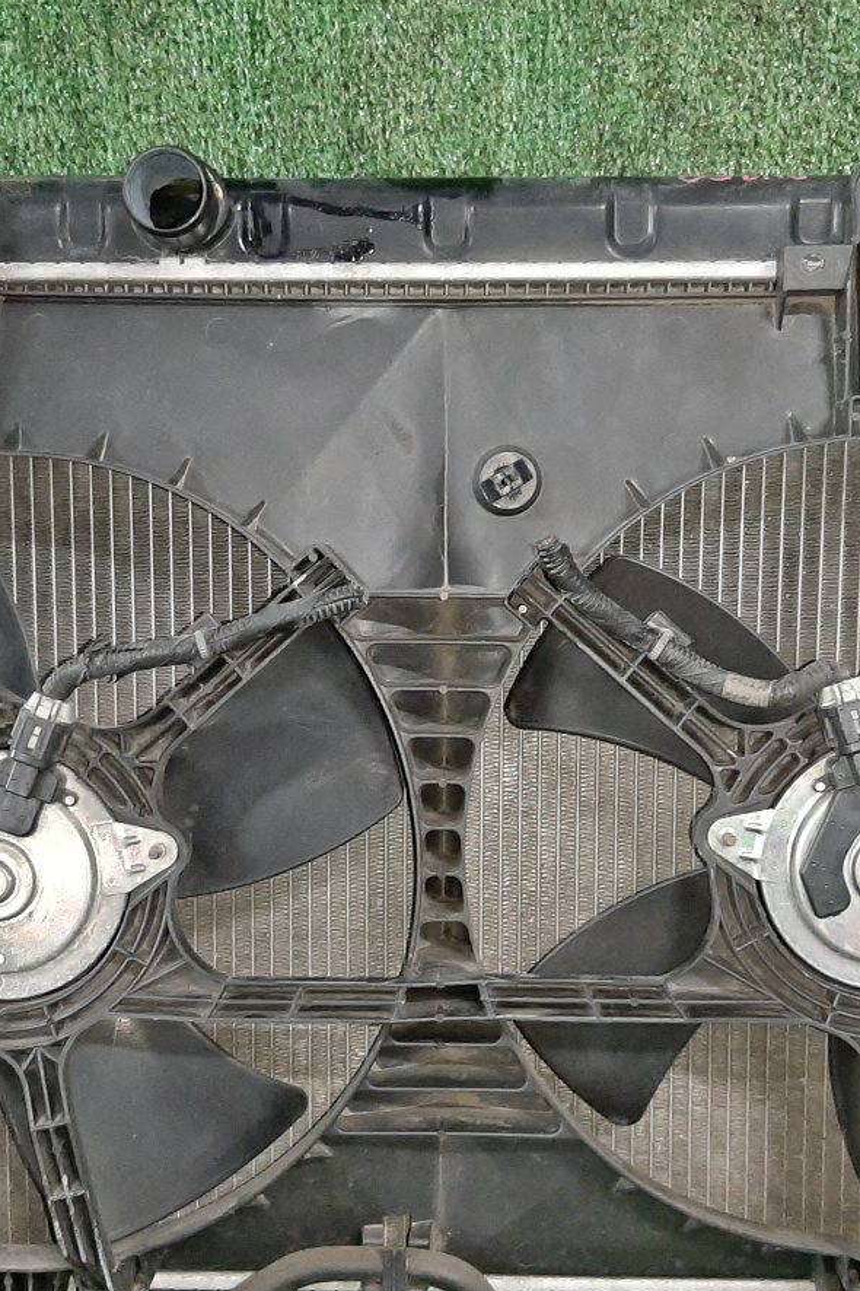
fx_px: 1577
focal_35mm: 44
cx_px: 417
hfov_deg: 30.5
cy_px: 731
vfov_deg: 44.4
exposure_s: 1/25
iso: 376
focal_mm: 3.93
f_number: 1.7
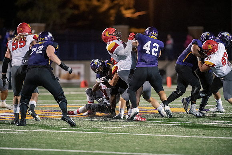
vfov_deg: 4.6
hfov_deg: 6.9
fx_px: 1934
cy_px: 78
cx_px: 116
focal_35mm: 300
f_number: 2.8
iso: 6400
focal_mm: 300
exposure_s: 1/640
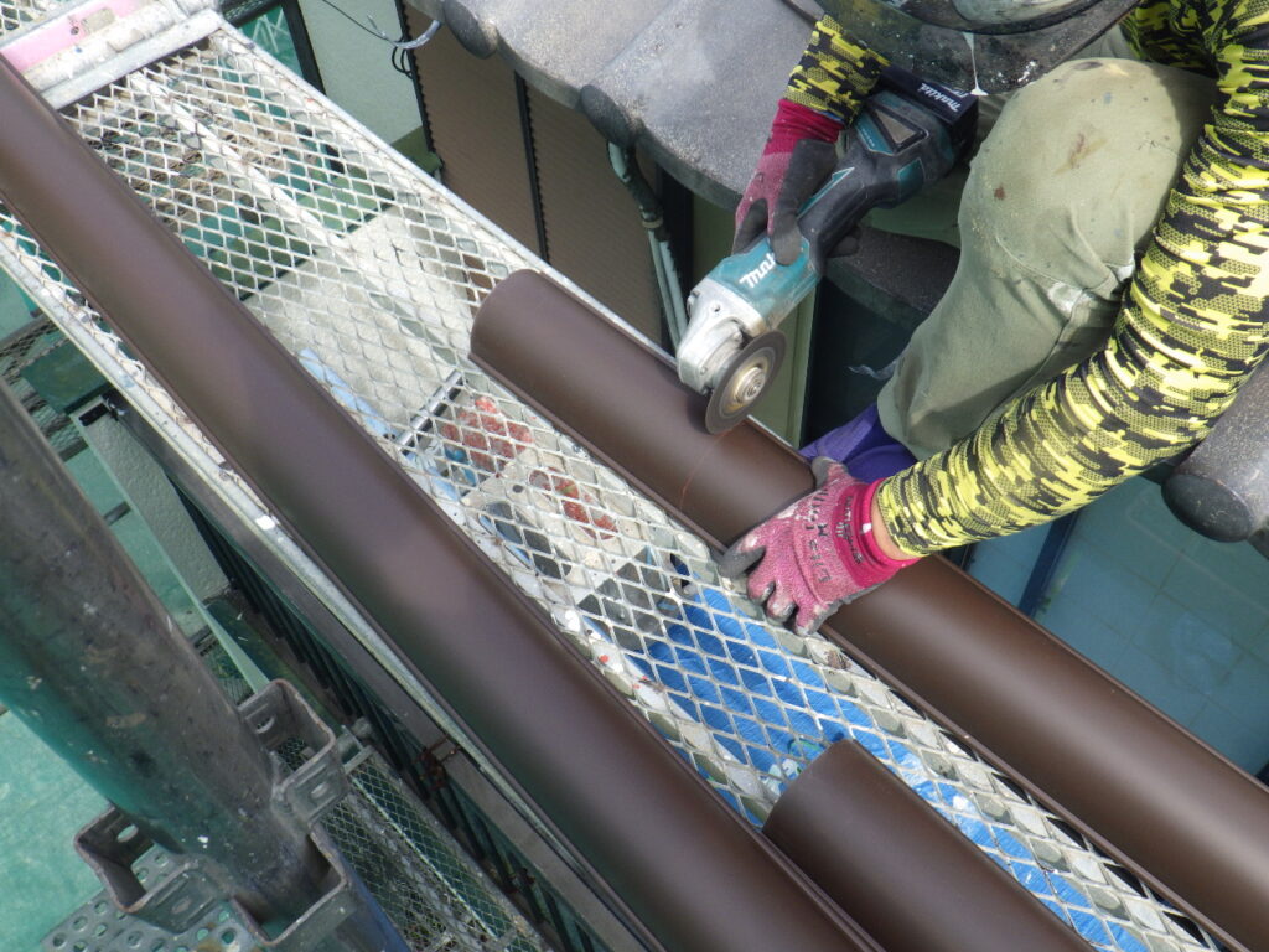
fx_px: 1246
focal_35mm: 34
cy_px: 476
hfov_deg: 54.0
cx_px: 634
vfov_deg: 41.8
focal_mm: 6.1
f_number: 4.6
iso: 125
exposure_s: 1/400
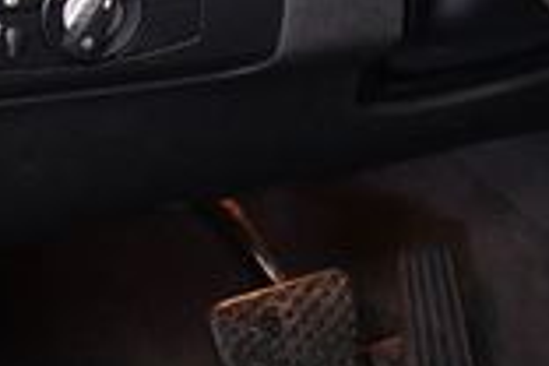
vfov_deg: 9.7
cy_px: -246
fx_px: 2059
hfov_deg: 14.8
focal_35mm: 135
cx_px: 633
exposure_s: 1/80
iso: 3200
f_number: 3.8
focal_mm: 22
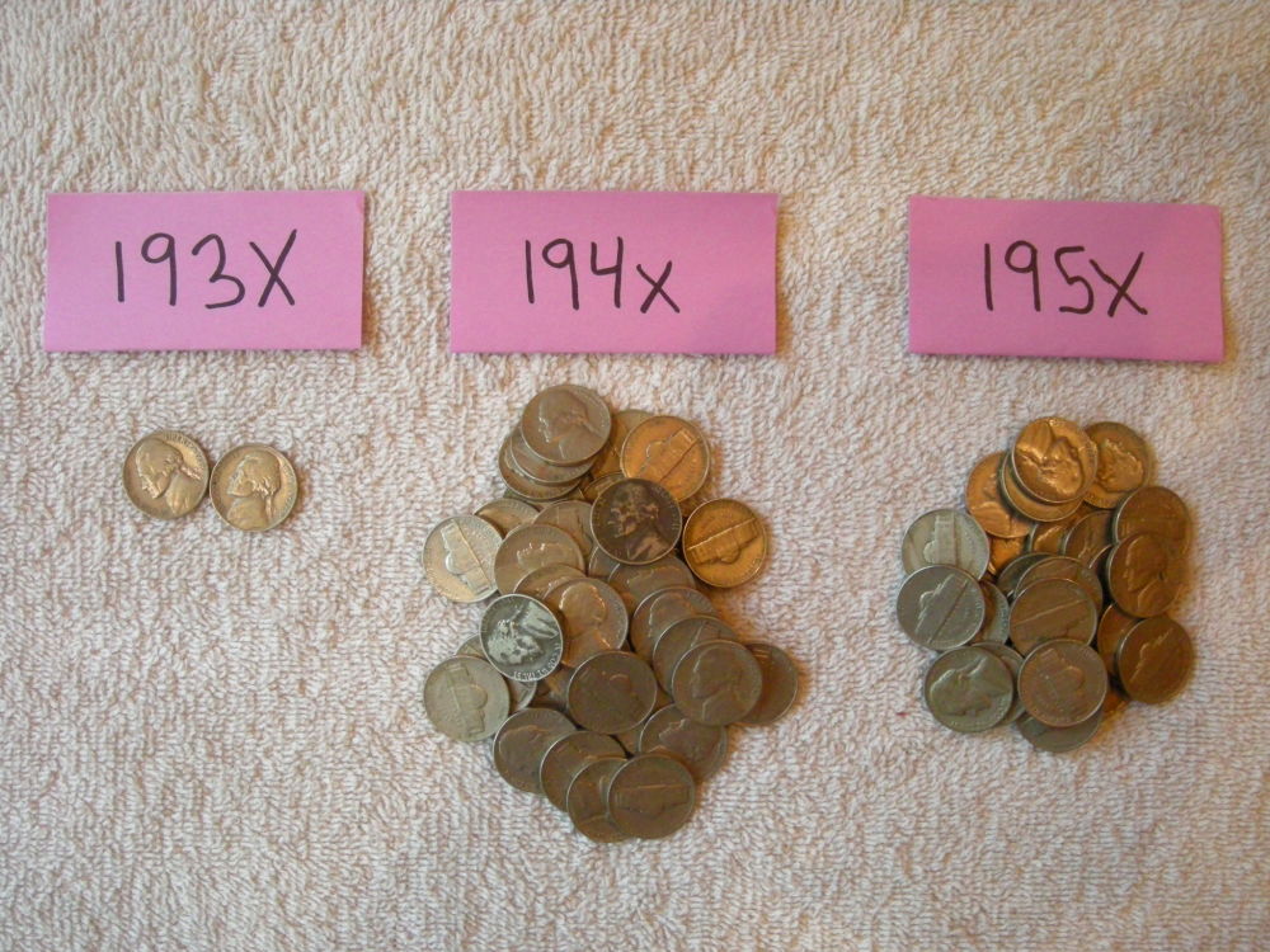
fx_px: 1614
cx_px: 635
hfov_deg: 42.9
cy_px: 476
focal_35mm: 44
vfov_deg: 32.9
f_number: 3.1
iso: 400
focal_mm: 7.1
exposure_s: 1/30.8
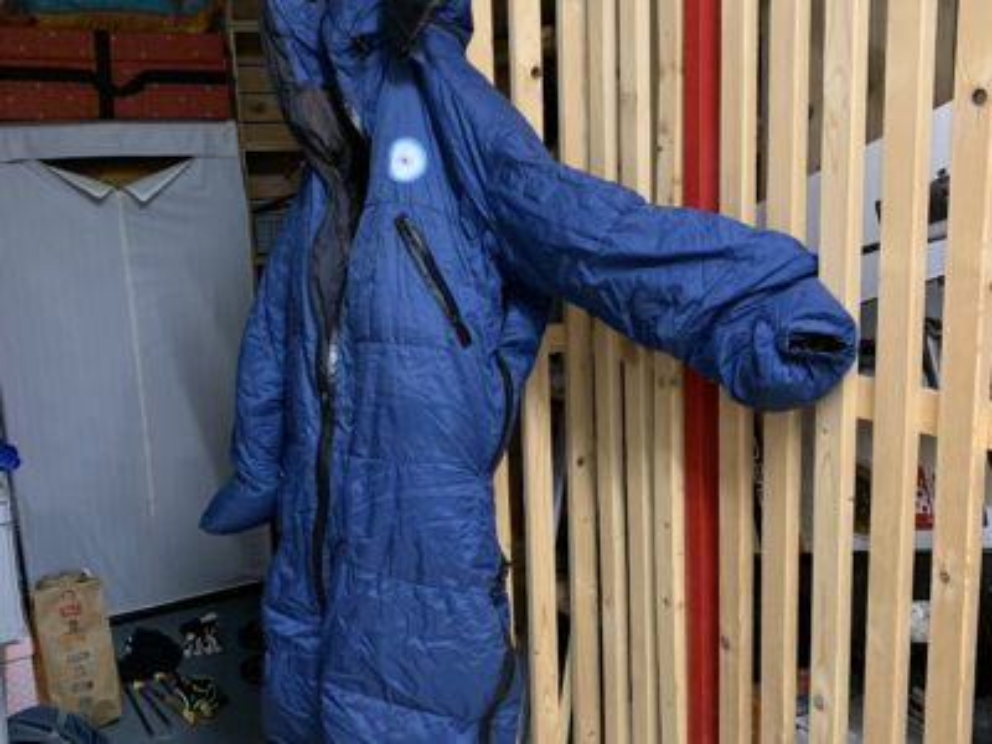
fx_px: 745
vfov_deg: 53.1
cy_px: 372
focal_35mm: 26
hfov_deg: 67.3
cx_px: 496
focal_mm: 4.25
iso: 400
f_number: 1.8
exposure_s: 1/25
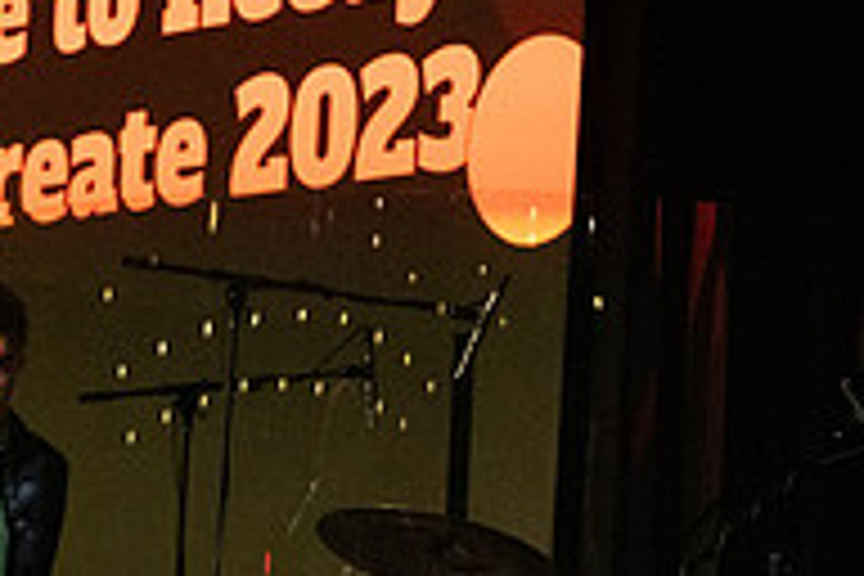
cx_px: -86
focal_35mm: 211
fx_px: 5064
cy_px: 736
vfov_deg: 6.5
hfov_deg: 9.7
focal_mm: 70
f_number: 2.8
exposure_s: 1/1000
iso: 16000
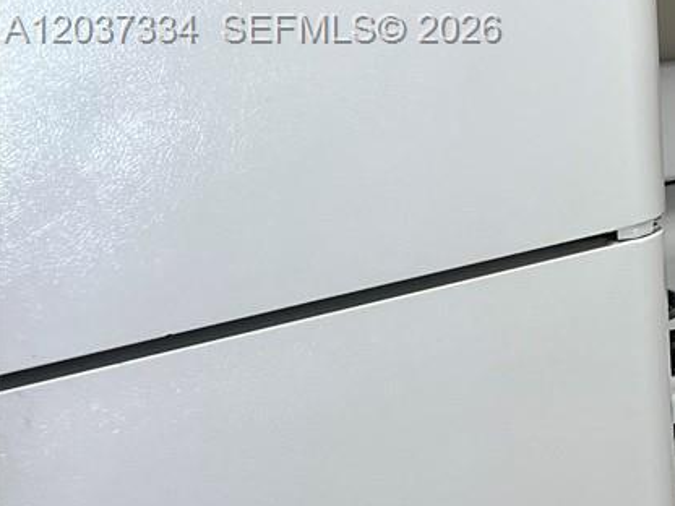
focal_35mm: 100
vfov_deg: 14.6
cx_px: 1293
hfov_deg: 16.0
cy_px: 31
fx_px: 1950
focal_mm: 5.7
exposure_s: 1/120
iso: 50
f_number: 1.5
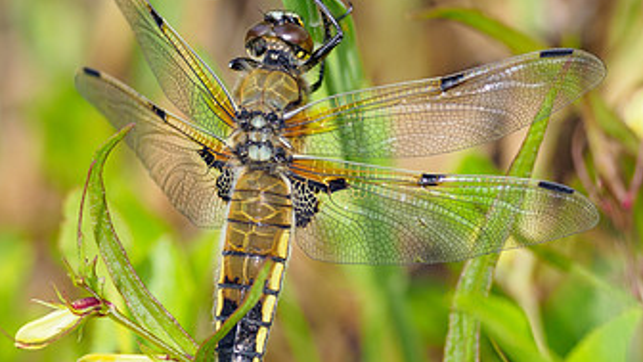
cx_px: 279
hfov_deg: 1.8
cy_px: 73
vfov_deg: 1.0
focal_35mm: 1186
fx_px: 20221
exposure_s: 1/640
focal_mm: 300
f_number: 4
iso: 250
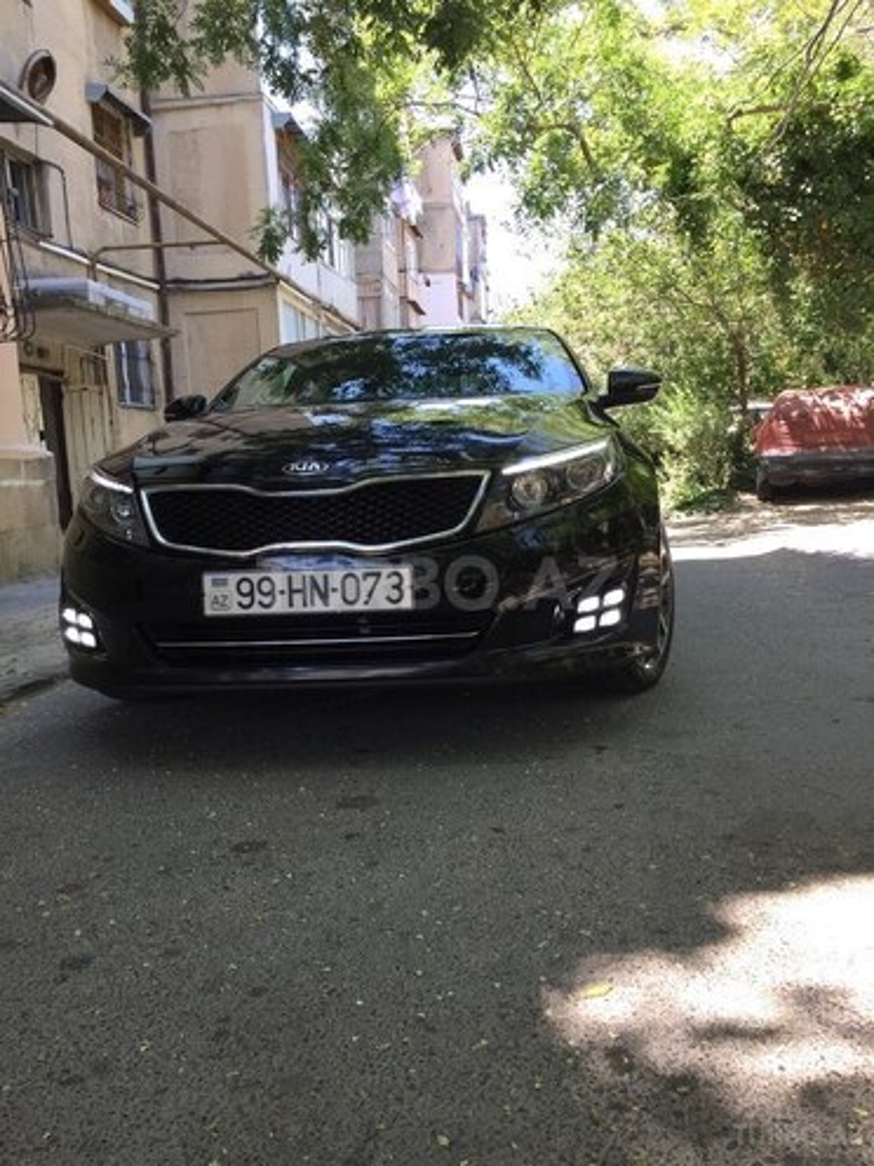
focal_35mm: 29
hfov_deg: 48.2
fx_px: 976
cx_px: 437
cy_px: 583
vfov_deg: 61.7
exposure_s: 1/151
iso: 32
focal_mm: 4.15
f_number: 2.2
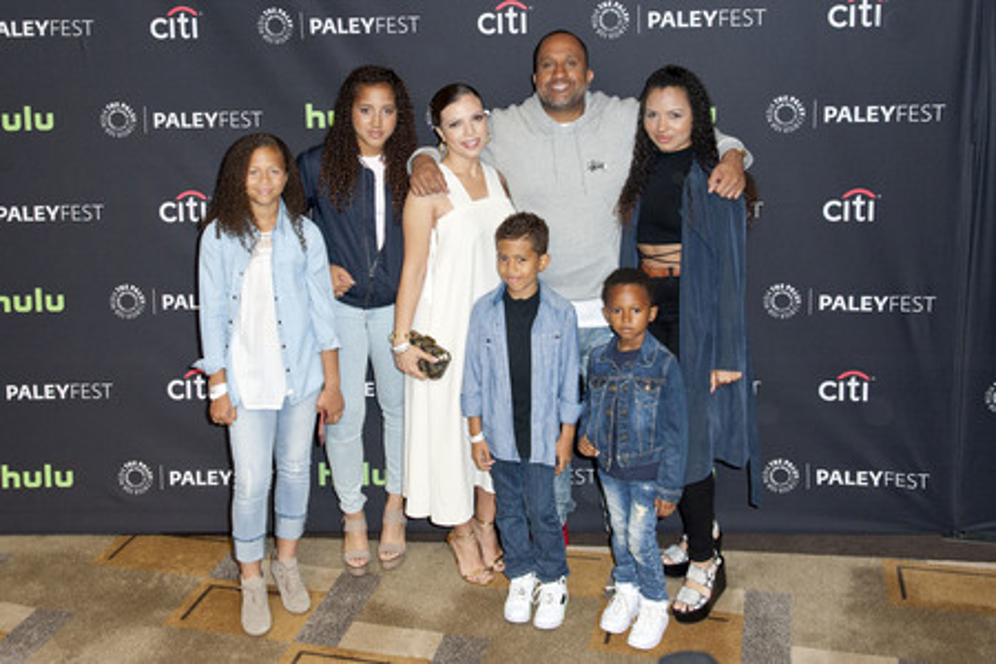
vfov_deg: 41.1
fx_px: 885
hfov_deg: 58.7
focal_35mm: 32
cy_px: 332
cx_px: 498
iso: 640
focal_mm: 32
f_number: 5.6
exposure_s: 1/320
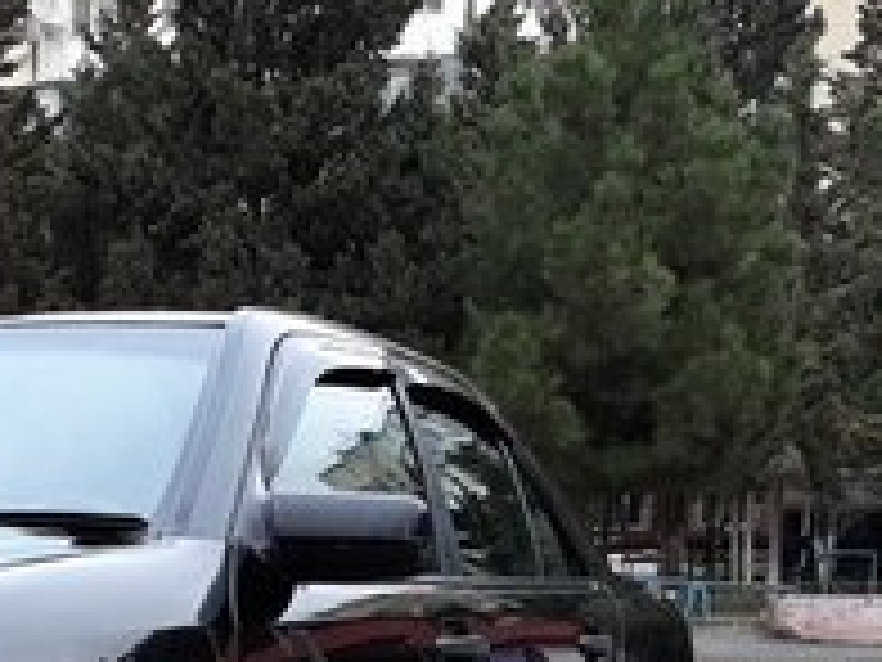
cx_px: -90
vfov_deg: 14.8
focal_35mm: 91
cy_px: 1052
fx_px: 2319
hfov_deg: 20.5
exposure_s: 1/175
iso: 40
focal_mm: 3.71
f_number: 1.7
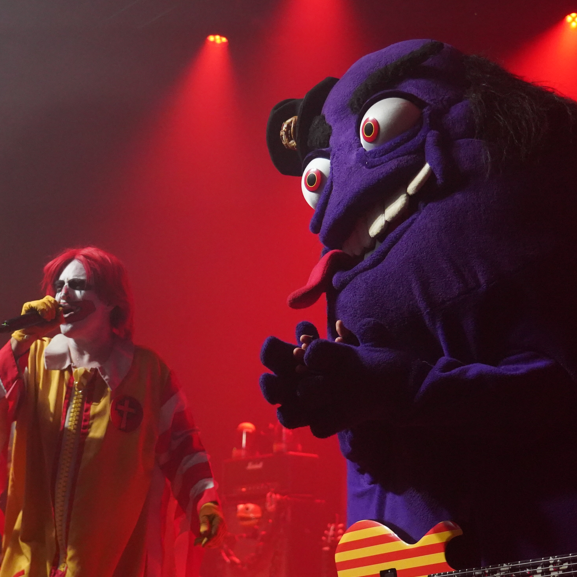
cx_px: 133
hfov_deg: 25.0
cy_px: 321
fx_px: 1282
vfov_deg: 25.3
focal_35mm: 68
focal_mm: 39
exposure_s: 1/160
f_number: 4
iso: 10000
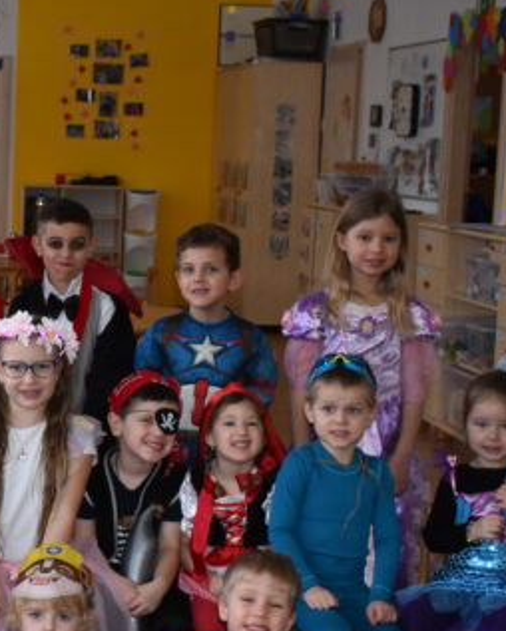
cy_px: 428
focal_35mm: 85
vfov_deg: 22.3
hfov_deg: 17.4
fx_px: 1592
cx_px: -60
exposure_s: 1/125
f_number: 4
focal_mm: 25
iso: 800
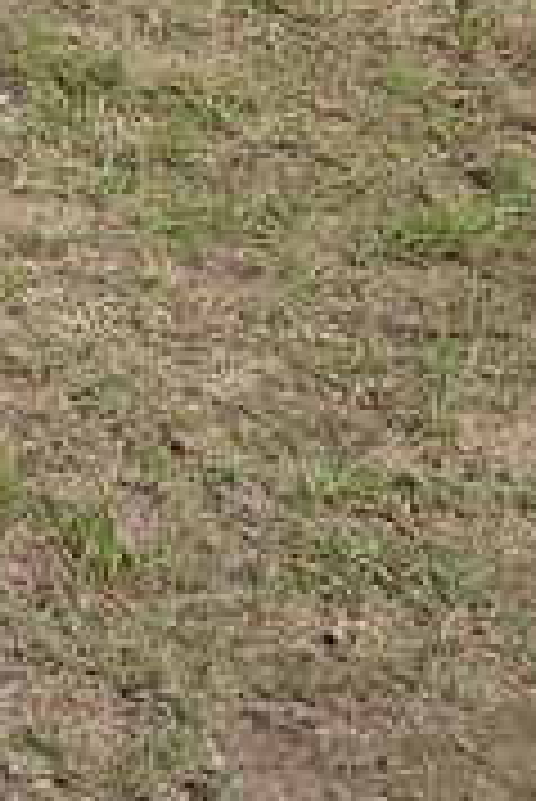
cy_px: -1354
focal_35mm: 187
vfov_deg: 9.3
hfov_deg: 5.7
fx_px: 4168
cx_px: -1991
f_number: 1.9
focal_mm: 6.04
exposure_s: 1/1175
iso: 50
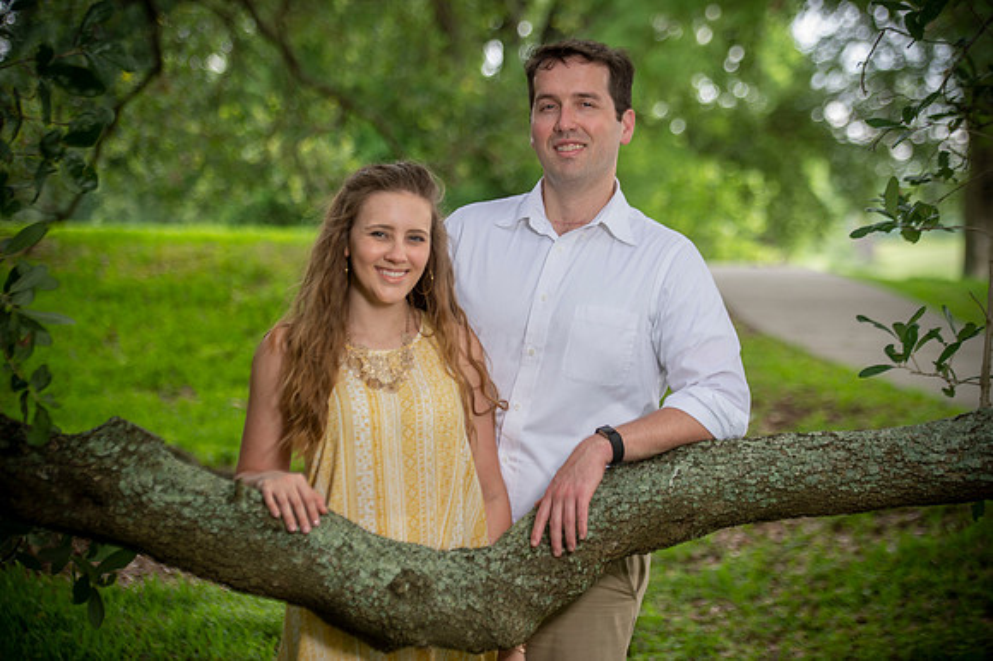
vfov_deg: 15.2
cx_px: 496
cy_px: 330
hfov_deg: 22.6
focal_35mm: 90
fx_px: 2481
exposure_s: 1/100
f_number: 2.8
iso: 125
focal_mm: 90
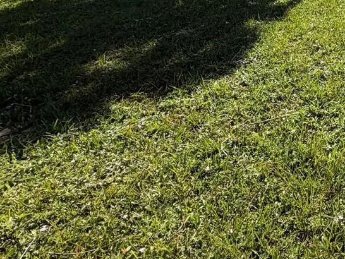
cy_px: -69
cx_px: 392
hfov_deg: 37.3
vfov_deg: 29.2
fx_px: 409
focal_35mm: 41
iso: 25
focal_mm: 2.22
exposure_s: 1/770
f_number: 2.2
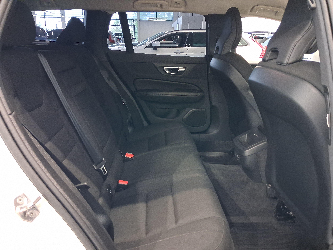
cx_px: 166
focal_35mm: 27
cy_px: 125
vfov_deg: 51.4
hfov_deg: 65.3
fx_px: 260
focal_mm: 4
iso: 640
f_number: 1.8
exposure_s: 1/24
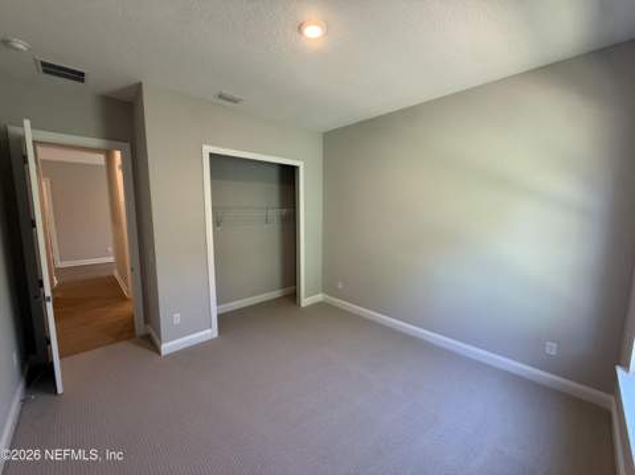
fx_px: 257
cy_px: 238
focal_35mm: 14
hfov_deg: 102.1
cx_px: 318
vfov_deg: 85.6
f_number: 2.2
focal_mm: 2.22
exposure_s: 1/60
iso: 160
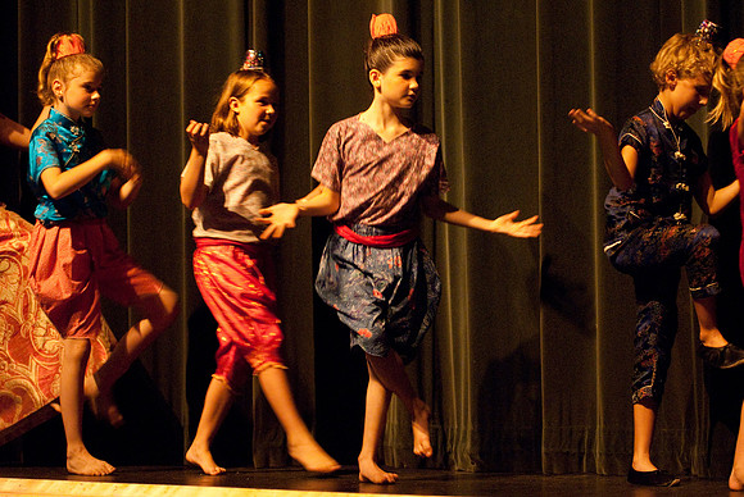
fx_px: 2482
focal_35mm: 120
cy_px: 248
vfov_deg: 11.4
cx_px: 372
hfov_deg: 17.0
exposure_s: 1/40
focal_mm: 80
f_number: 2.8
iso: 1000
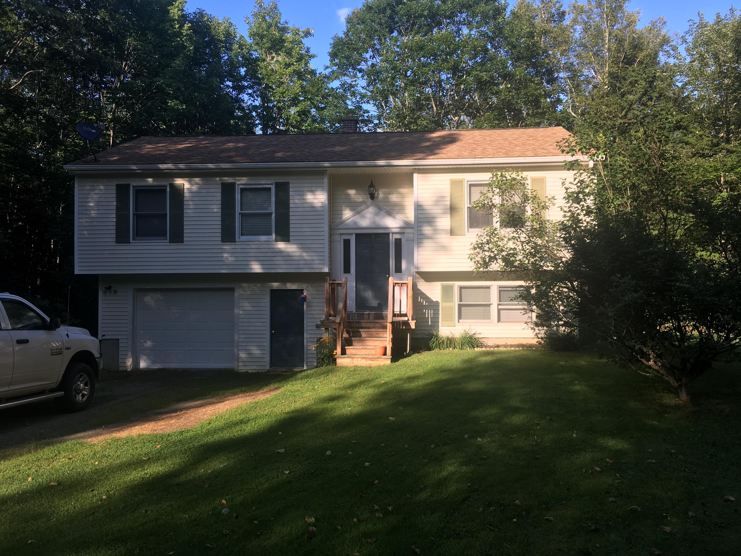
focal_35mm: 29
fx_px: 621
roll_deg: -0.6
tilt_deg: +0.8
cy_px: 278
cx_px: 370
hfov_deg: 61.7
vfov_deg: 48.2
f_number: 2.2
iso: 25
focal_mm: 4.15
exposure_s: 1/610
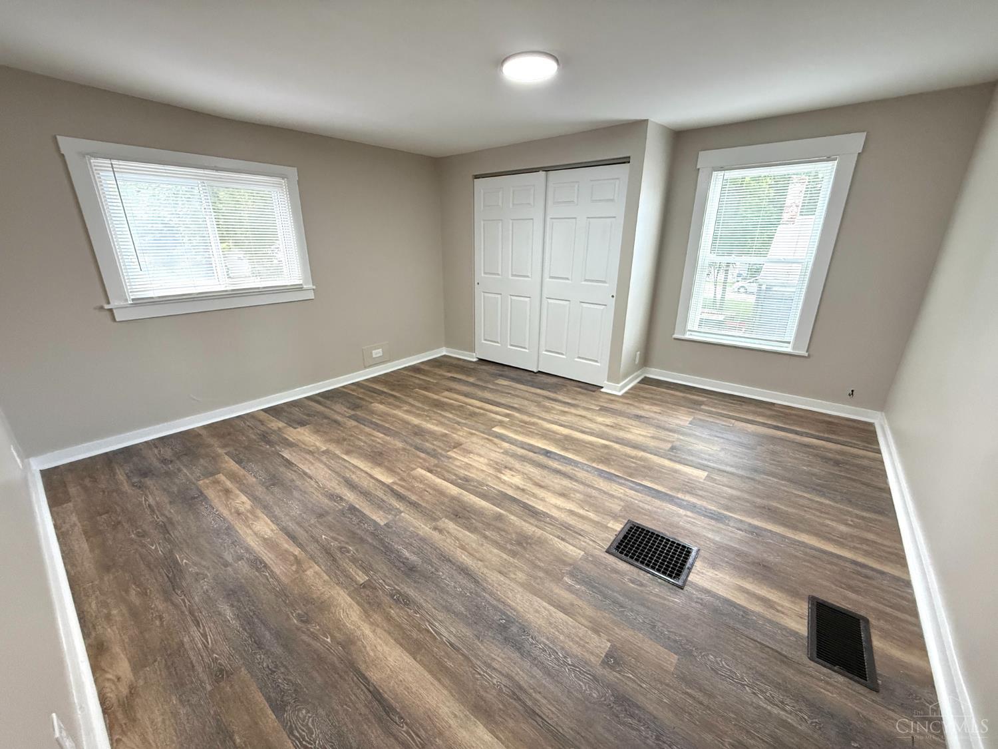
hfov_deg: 102.1
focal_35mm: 14
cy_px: 374
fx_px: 404
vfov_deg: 85.7
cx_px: 499
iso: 320
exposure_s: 1/120
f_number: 2.2
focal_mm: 2.22
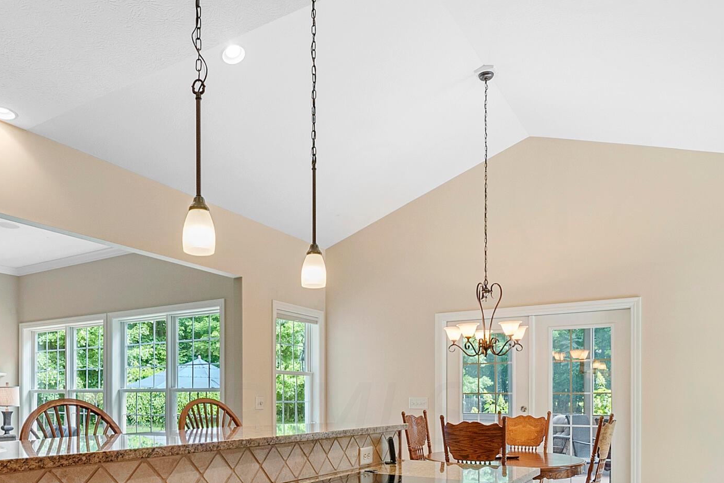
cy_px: 412
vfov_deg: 43.4
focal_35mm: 28
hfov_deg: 65.2
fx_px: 563
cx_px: 315
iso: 640
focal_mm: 13
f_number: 9
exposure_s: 1/4
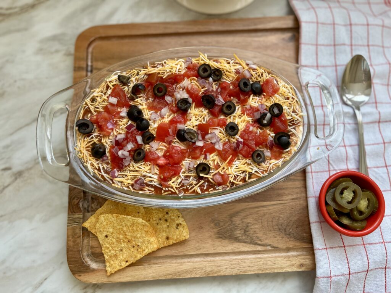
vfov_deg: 53.1
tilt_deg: -77.0
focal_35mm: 26
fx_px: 294
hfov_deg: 67.3
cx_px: 196
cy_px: 146
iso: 100
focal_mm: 5.7
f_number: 1.5
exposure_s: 1/60
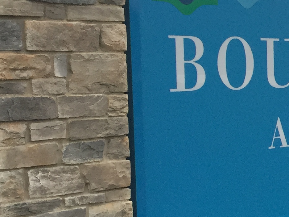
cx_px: 380
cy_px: 136
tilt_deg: -5.9
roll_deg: +1.8
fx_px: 843
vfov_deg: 14.6
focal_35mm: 101
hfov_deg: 18.1
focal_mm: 4.15
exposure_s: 1/40
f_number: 2.2
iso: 32
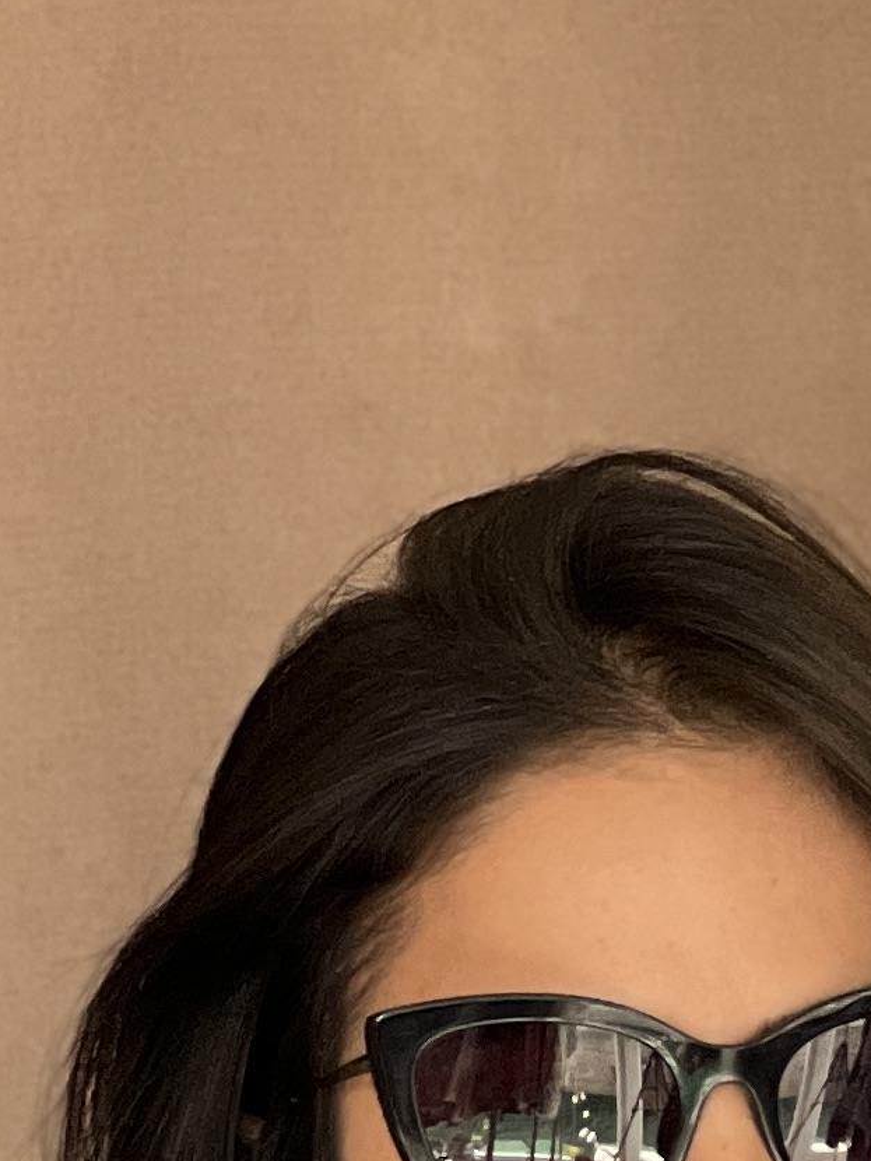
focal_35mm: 374
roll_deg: +1.5
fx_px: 12541
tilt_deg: -6.0
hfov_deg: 4.0
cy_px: 2537
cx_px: 580
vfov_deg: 5.2
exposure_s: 1/107
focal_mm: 9
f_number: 2.8
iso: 250
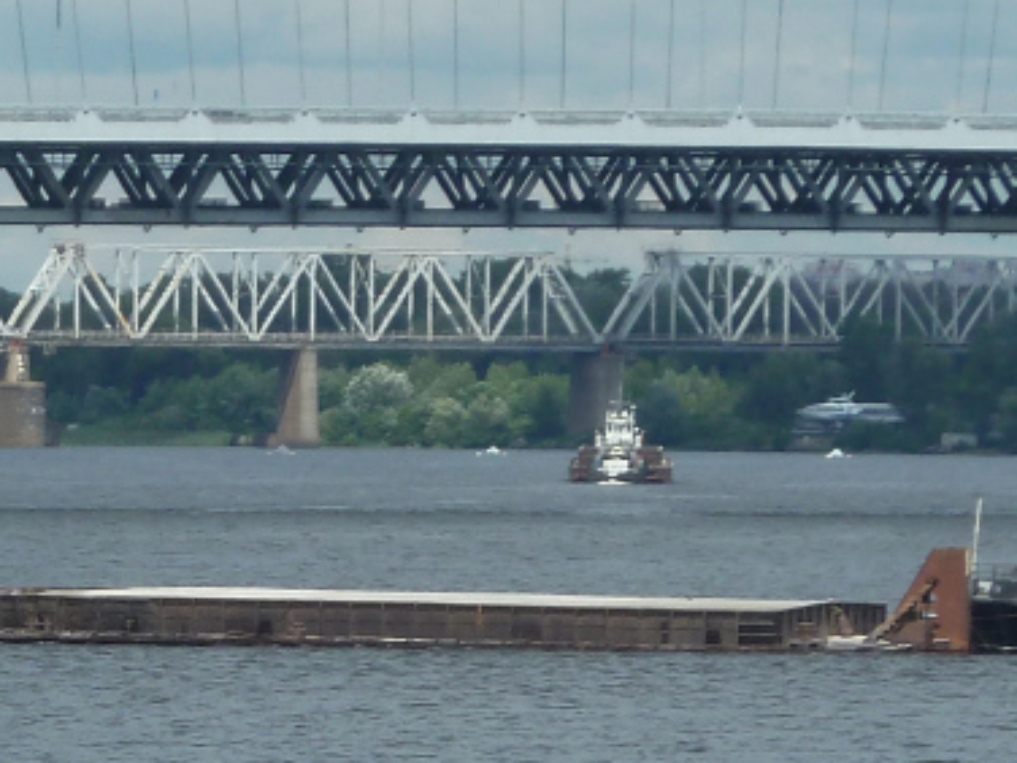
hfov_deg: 3.4
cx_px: 276
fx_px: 17187
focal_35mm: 585
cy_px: 656
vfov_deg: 2.5
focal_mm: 27.8
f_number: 5
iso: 80
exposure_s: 1/500
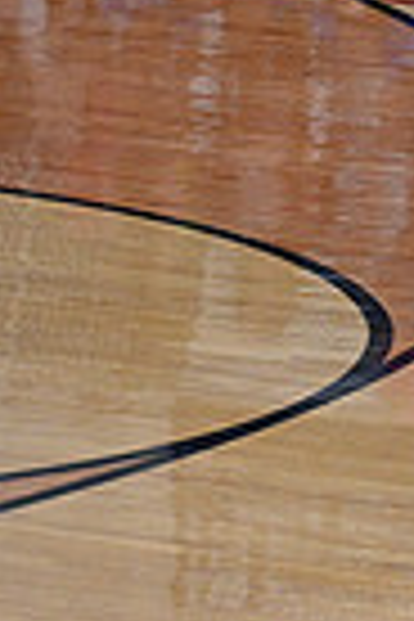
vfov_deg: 3.8
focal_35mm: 545
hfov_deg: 2.5
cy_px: -56
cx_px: 1264
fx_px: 9401
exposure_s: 1/400
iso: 4000
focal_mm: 130
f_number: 4
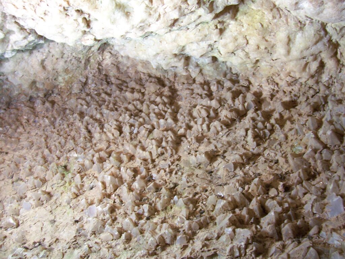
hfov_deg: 54.0
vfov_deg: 41.8
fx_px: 339
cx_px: 172
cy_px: 130
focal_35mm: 34
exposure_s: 1/15
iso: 160
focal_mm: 5.6
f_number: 2.7
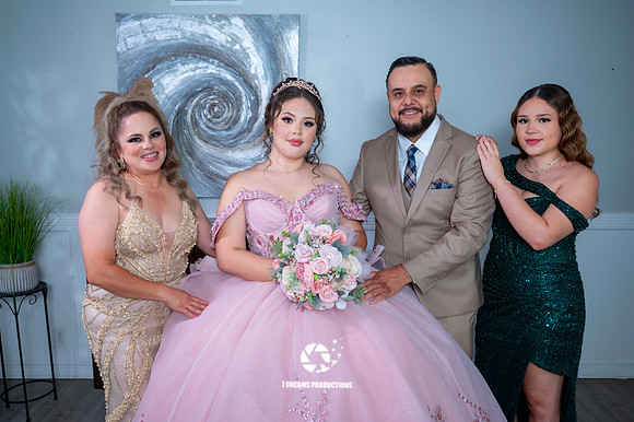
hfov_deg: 57.2
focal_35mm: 33
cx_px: 309
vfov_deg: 39.9
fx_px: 581
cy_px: 212
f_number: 4
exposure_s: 1/60
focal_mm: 32
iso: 1250
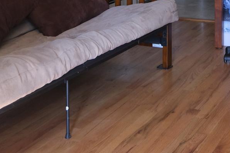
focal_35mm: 79
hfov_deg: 25.1
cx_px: 191
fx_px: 505
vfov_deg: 15.6
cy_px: -90
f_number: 3.5
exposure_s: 1/100
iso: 800
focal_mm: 15
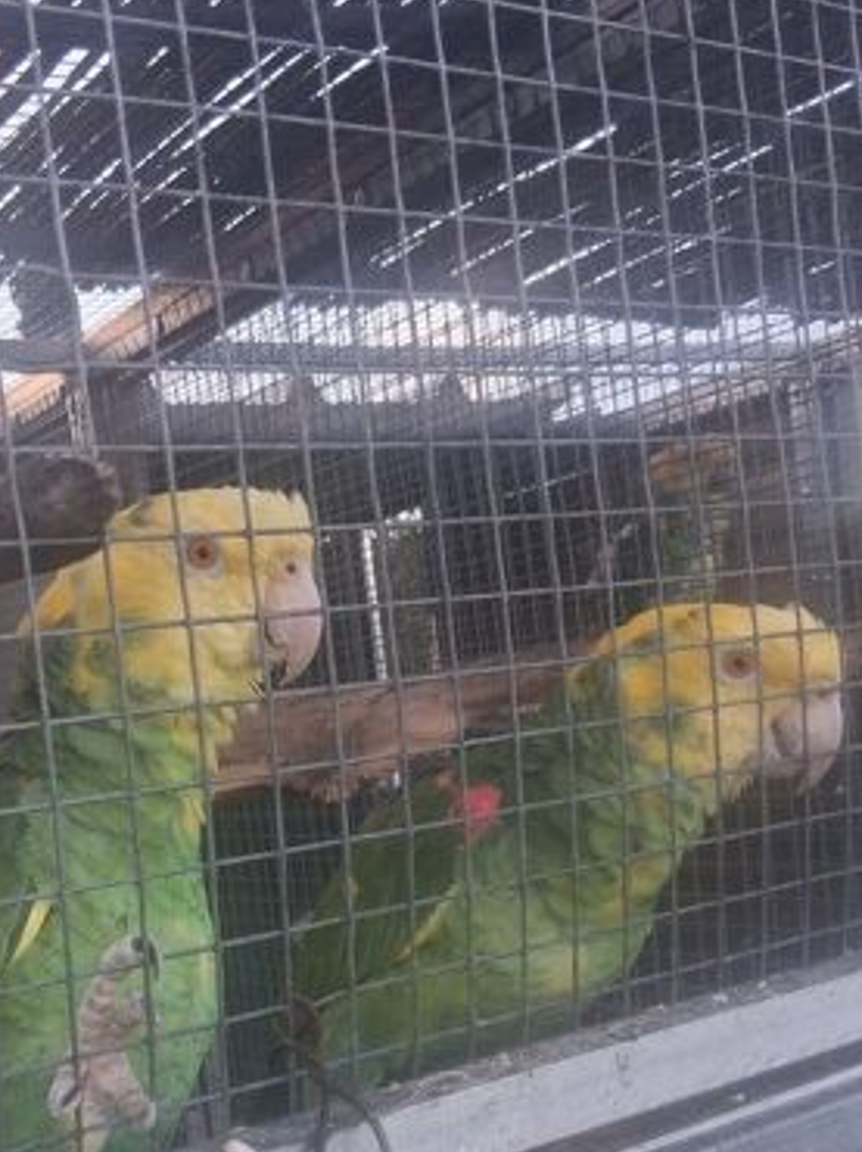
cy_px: 828
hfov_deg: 31.8
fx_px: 1496
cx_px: 265
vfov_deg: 41.2
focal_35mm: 45
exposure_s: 1/100
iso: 32
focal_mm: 3.98
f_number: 1.8
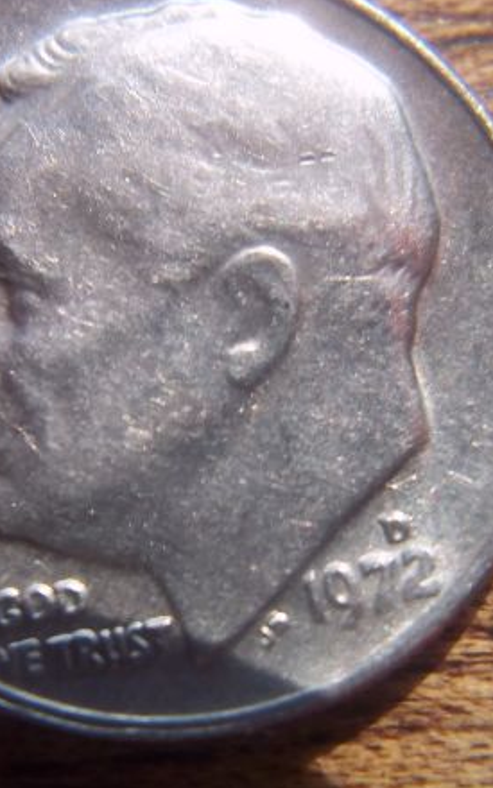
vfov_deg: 38.9
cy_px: 399
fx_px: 1118
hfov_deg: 24.3
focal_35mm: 52
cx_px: 61
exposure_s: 1/100
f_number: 8
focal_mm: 6.5
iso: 80
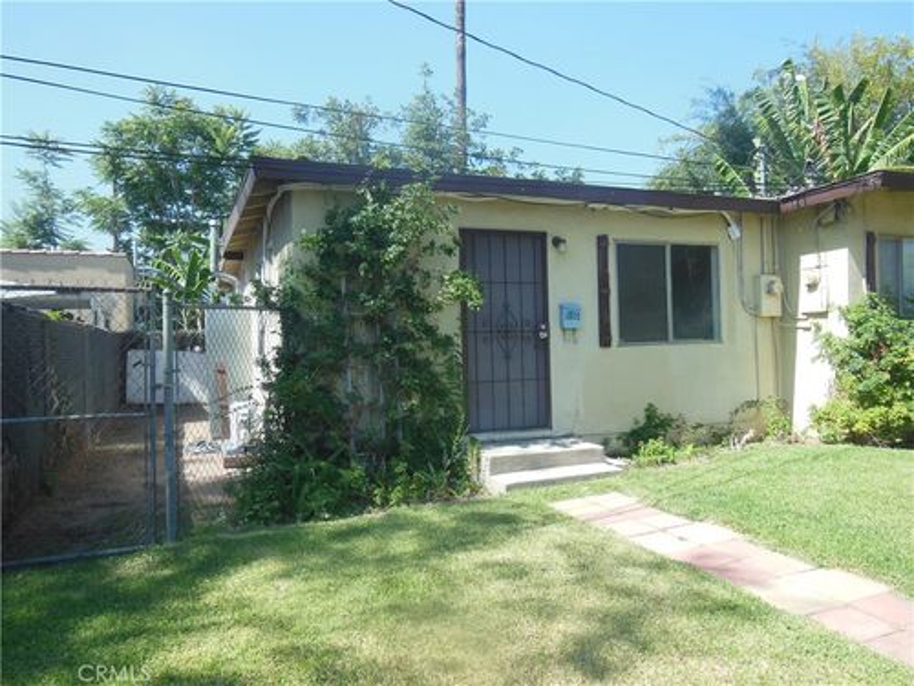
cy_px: 343
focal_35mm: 25
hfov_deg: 69.4
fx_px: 660
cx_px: 457
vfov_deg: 54.9
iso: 125
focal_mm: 4.5
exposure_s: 1/400
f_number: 3.5
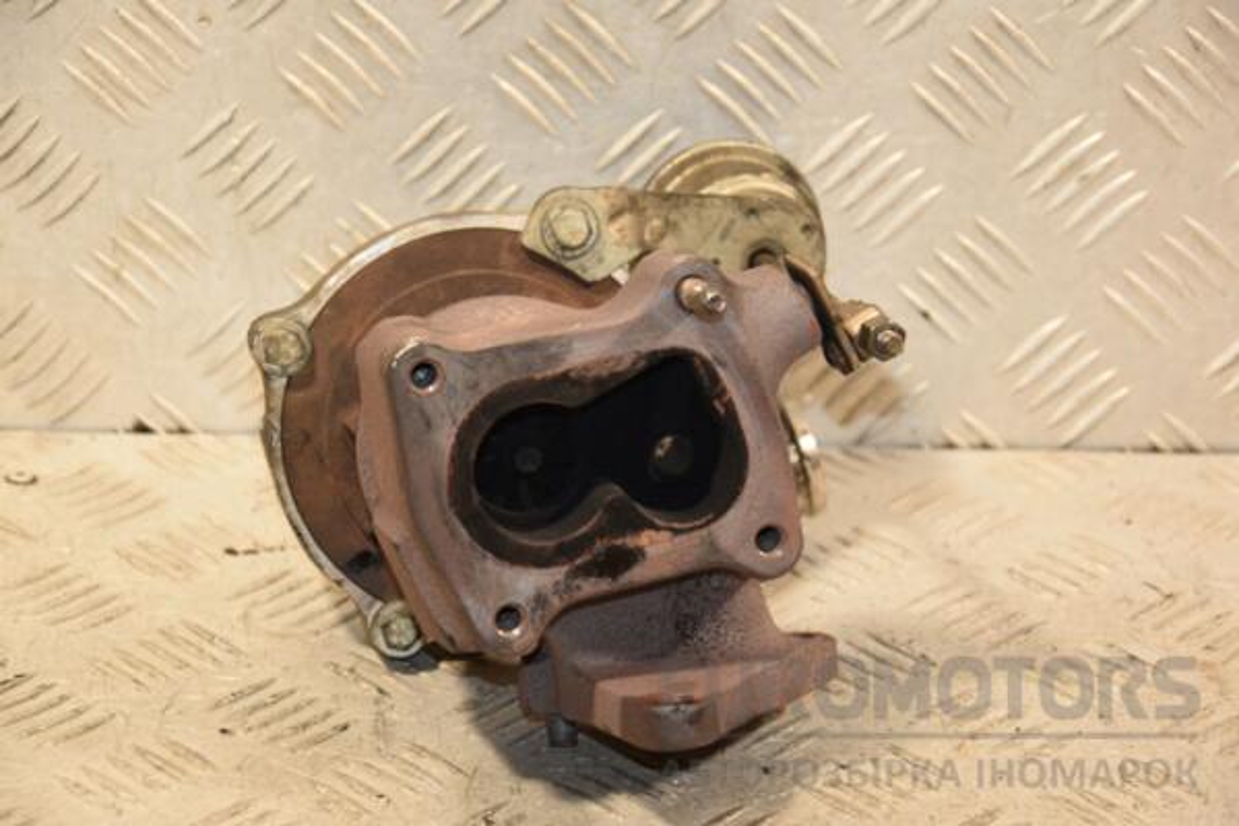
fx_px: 3872
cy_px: 413
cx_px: 620
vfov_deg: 12.2
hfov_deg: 18.2
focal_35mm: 112
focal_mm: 75
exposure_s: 1/100
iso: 800
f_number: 5.3
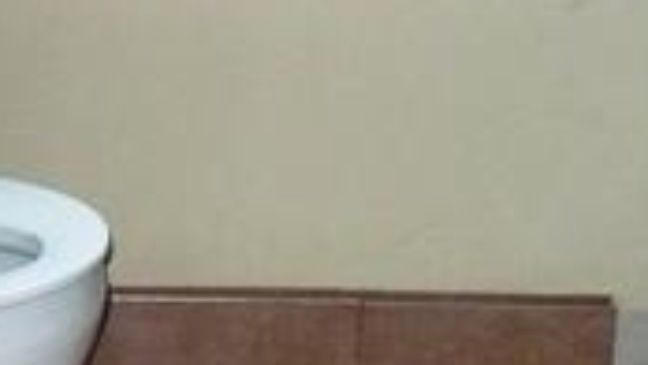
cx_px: -320
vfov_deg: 8.2
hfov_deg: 13.7
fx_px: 2544
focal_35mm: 148
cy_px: 15
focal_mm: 6.1
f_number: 2.8
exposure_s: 1/30
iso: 320
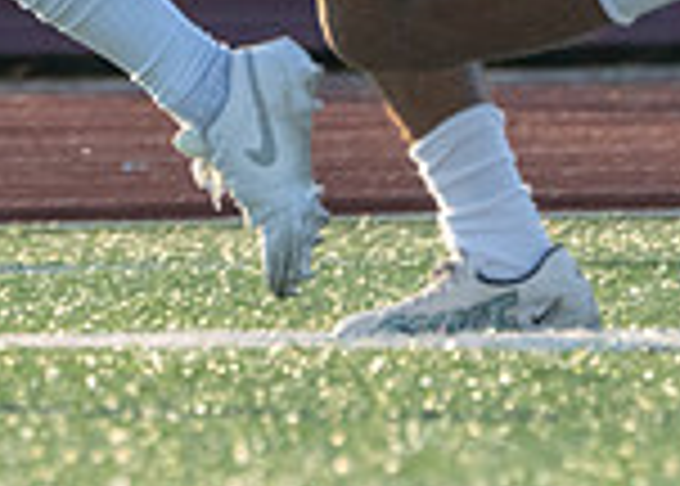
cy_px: -585
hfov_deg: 0.9
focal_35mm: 2342
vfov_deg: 0.6
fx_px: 45250
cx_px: -299
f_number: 8
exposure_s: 1/1250
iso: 1600
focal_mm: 400
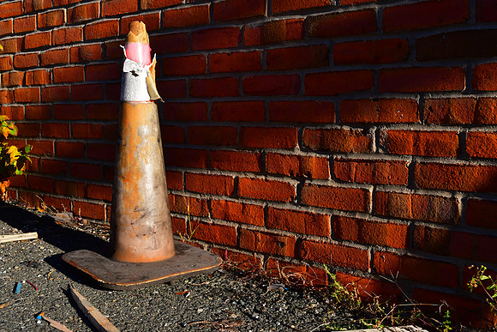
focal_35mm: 45
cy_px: 166
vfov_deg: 29.9
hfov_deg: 43.6
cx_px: 248
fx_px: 621
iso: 200
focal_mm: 30
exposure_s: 1/200
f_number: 11
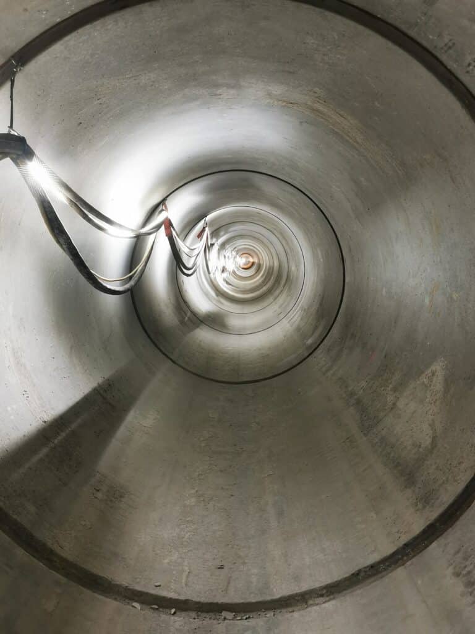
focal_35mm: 39
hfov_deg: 36.8
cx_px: 238
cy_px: 317
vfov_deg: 47.9
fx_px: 714
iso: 250
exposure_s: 1/50
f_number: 1.6
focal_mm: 5.56
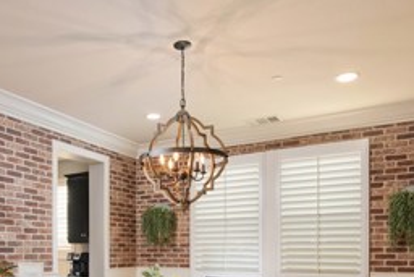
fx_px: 403
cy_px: 252
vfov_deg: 35.5
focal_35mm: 35
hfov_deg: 53.5
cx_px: 142
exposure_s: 1/125
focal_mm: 14
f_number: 8
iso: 1000
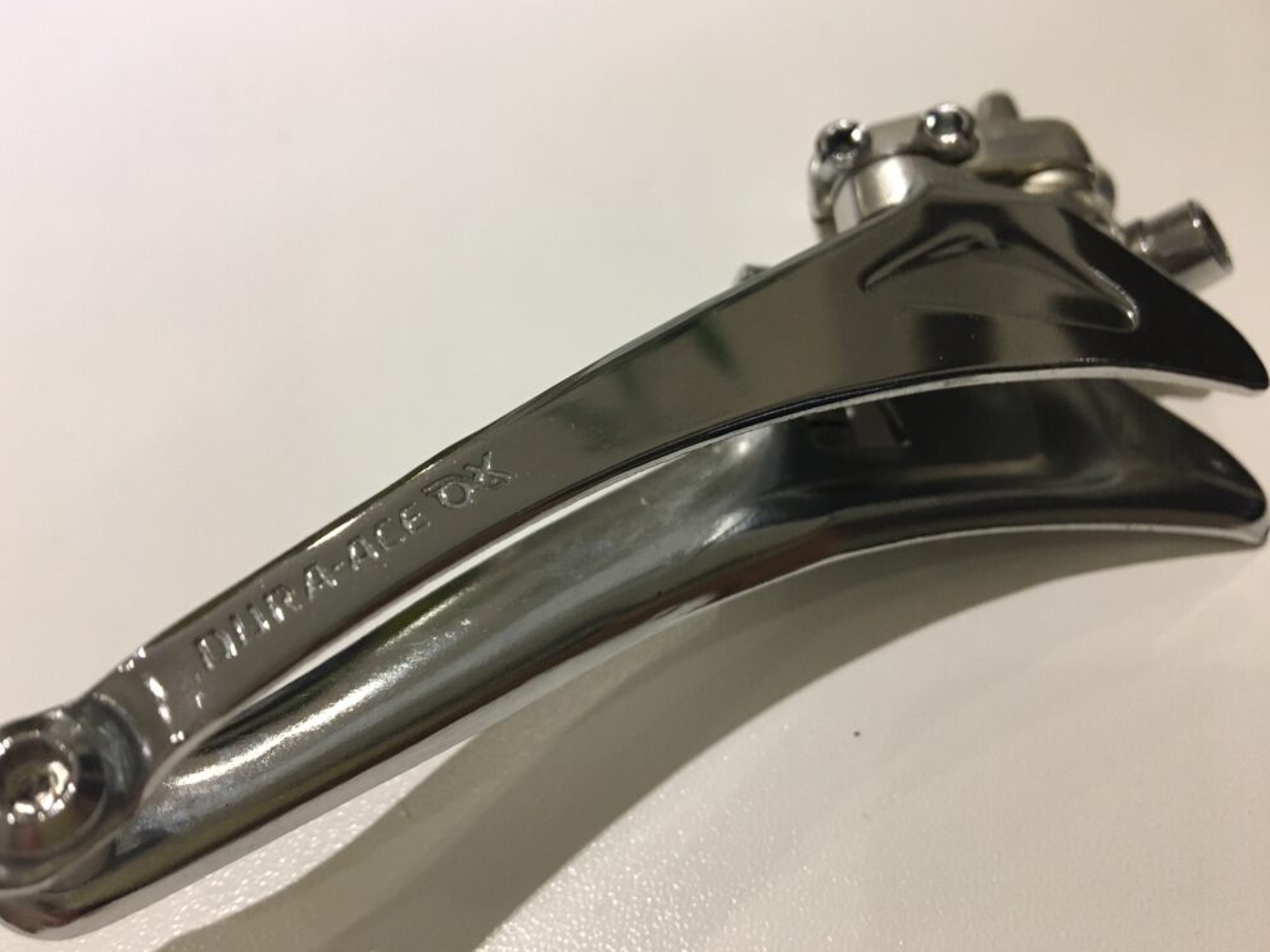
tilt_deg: -49.3
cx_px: 614
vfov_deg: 46.8
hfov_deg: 60.0
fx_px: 1100
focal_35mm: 30
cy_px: 476
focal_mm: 4.15
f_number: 2.2
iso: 160
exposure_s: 1/33
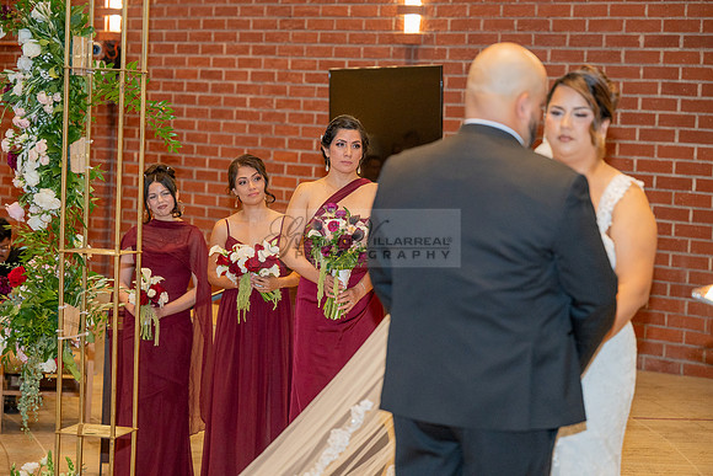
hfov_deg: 22.9
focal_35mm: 89
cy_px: 238
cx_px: 356
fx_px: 1763
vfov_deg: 15.4
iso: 1250
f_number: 3.2
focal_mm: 89
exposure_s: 1/160
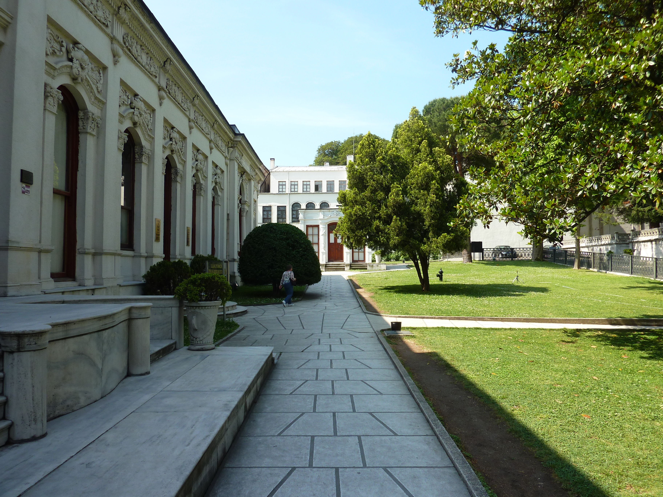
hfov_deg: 69.4
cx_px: 332
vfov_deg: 54.9
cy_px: 248
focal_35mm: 25
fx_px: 479
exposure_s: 1/320
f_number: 4
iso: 80
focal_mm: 4.1
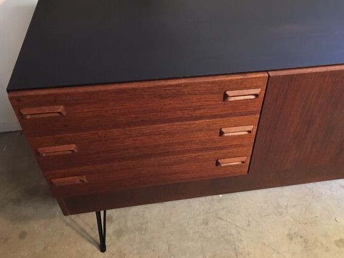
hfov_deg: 53.7
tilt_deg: -42.4
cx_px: 199
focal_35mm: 34
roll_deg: -2.6
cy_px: 111
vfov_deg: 41.7
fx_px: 338
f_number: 2.2
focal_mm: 4.15
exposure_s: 1/8
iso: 100
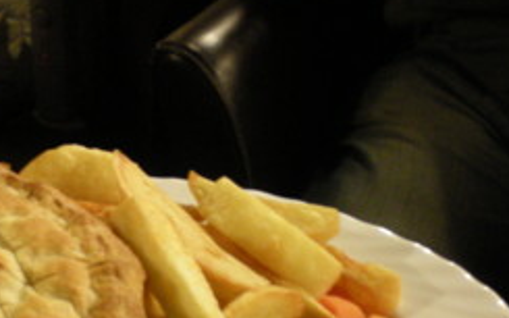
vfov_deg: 17.3
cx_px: 104
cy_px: 289
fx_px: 1026
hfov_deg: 27.3
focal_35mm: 74
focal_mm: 6.3
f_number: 3.1
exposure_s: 1/5.9
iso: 400
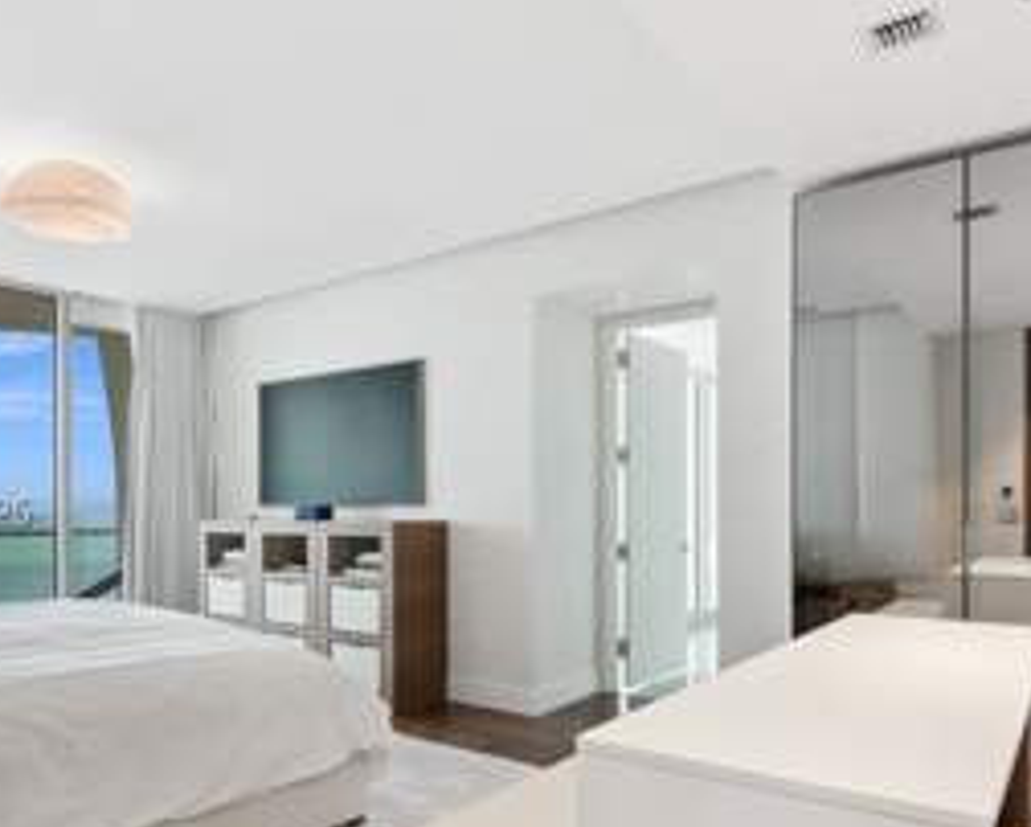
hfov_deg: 67.9
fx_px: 763
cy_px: 518
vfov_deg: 56.2
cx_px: 458
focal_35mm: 25
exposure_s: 1/25
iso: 200
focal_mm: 14
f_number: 9
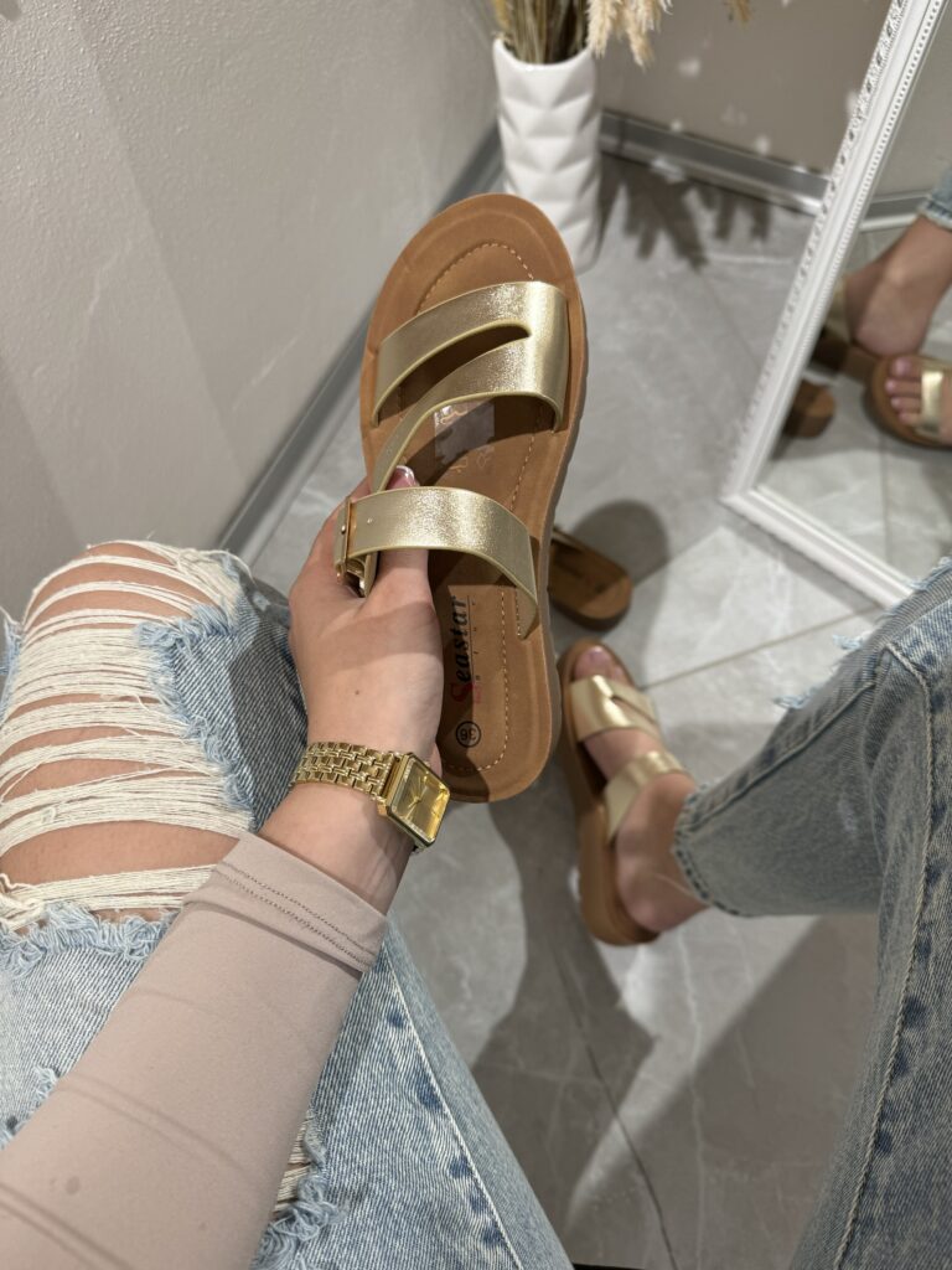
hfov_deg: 56.8
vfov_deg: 71.6
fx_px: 880
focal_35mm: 24
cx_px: 476
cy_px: 635
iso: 80
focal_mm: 6.86
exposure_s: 1/100
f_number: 1.78
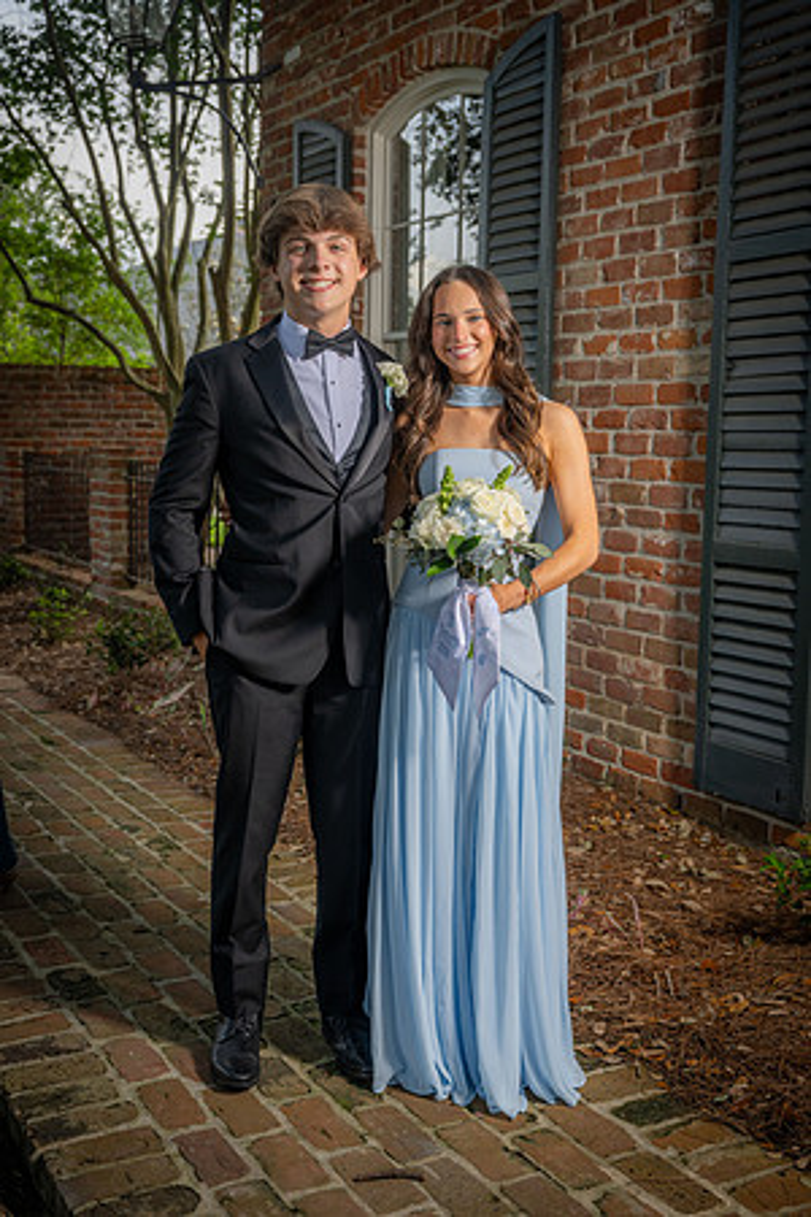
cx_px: 406
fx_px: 1352
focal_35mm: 40
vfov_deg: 48.5
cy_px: 608
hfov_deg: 33.4
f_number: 5
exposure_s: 1/160
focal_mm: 40
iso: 100
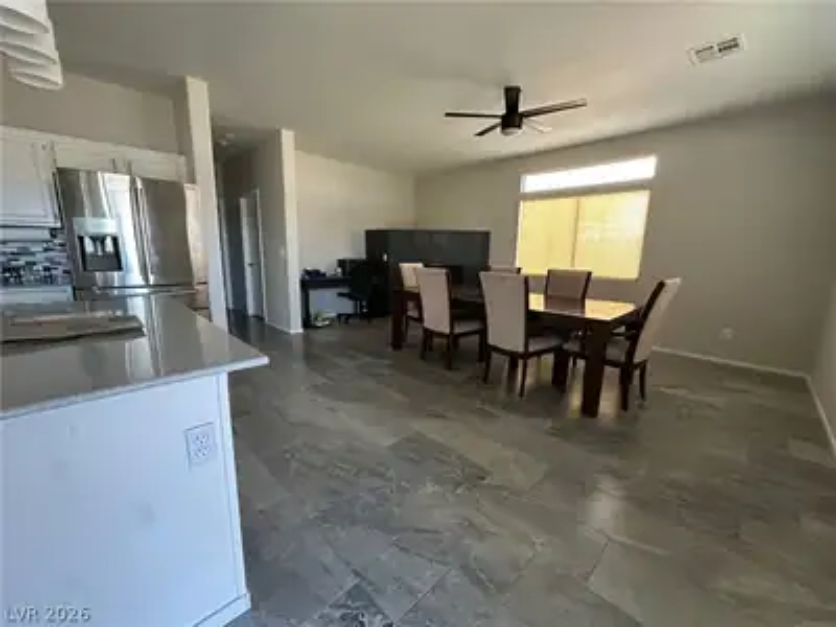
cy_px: 314
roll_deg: -0.4
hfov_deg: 102.1
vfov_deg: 85.7
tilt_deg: -10.9
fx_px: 338
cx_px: 418
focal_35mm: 14
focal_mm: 2.22
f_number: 2.2
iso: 800
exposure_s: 1/60
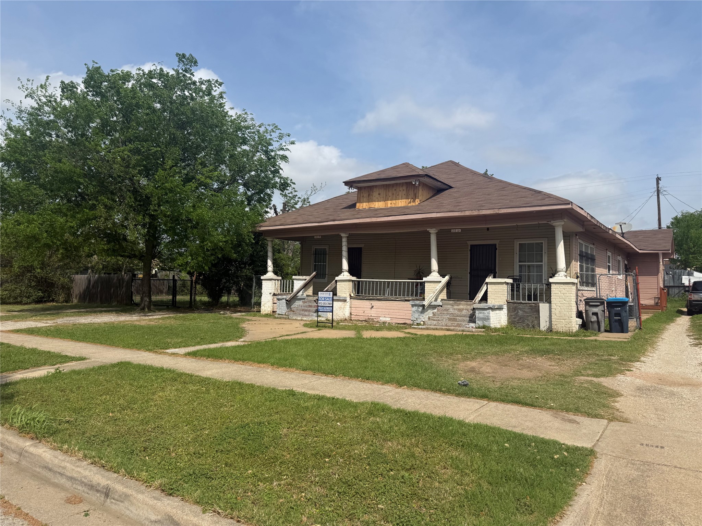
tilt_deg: +3.3
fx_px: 487
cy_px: 263
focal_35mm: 24
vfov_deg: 56.8
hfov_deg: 71.6
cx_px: 351
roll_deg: -2.0
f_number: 1.78
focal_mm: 6.76
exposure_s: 1/7353
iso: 80
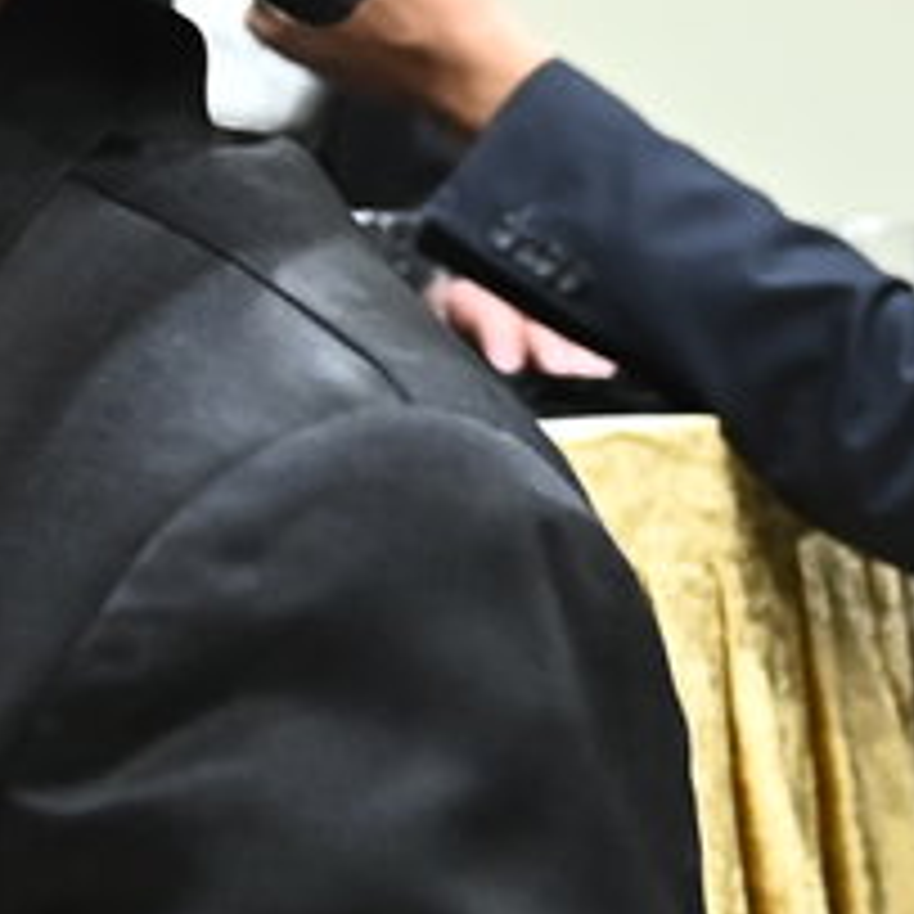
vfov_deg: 7.9
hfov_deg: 7.6
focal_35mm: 211
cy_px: -867
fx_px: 6303
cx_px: -1468
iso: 1600
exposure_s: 1/200
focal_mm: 36
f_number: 3.2
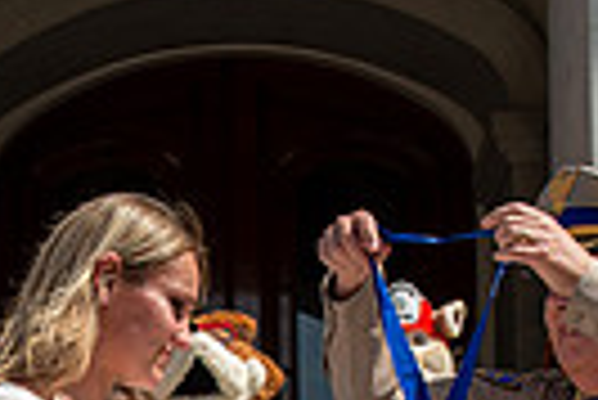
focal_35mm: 145
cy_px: 700
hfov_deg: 14.0
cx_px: 41
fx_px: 2411
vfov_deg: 9.1
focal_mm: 32
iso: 100
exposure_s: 1/250
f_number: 8
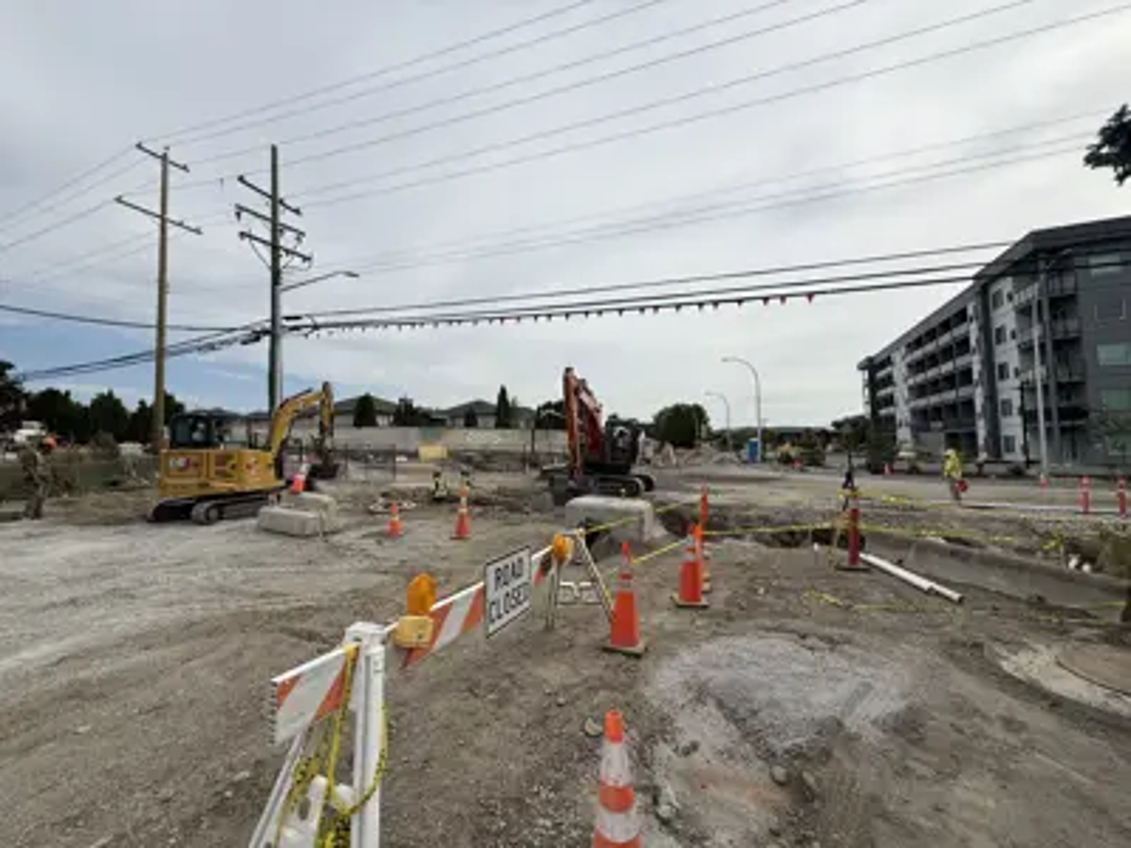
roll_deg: +1.2
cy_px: 424
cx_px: 566
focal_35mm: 14
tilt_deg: +3.5
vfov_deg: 85.7
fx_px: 457
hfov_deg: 102.1
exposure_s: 1/3663
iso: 50
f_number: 2.2
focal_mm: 2.22
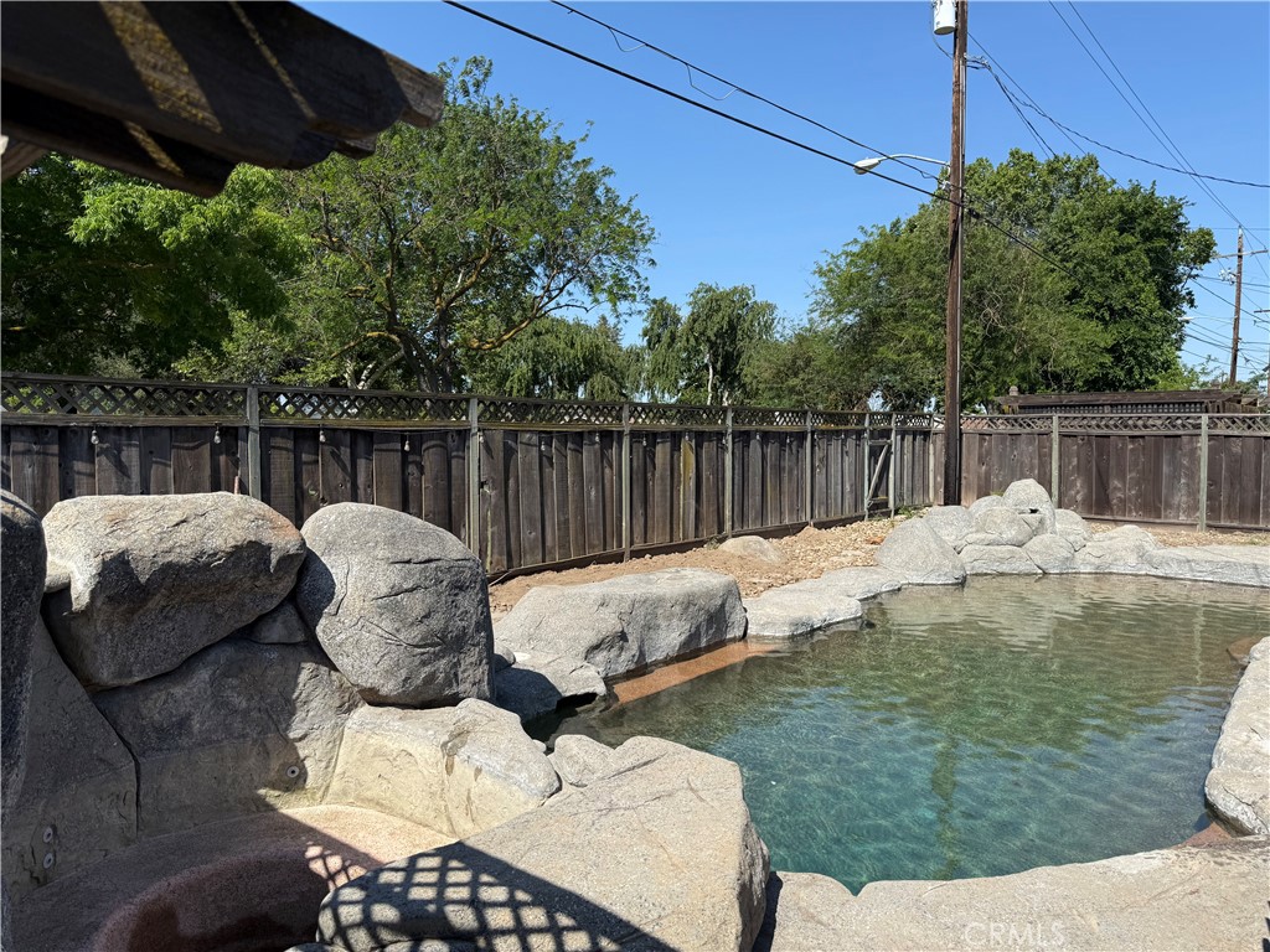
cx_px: 635
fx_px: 881
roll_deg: +0.2
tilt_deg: -2.6
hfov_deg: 71.6
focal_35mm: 24
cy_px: 476
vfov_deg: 56.8
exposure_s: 1/4167
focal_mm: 6.76
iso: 80
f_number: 1.78
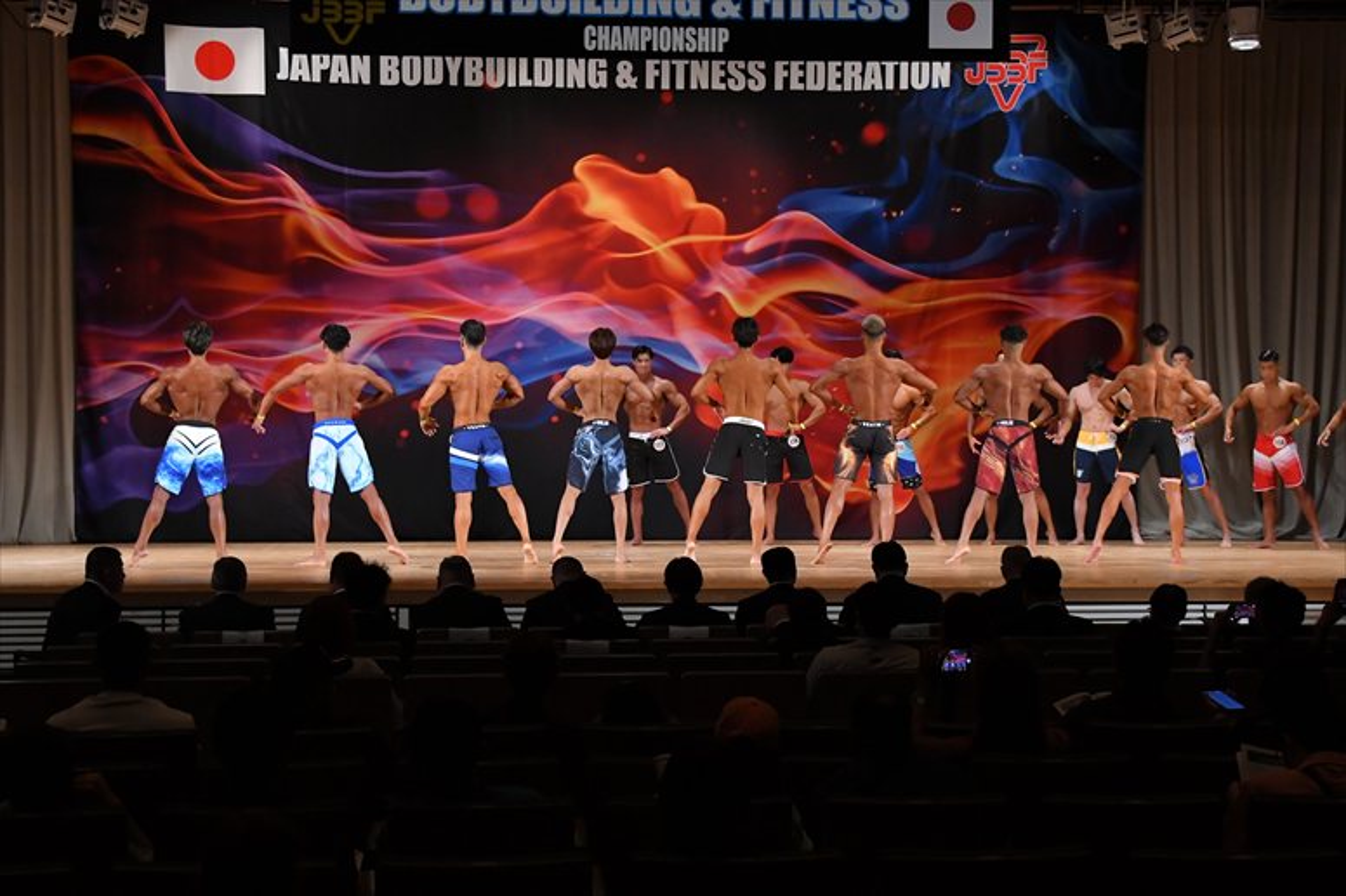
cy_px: 448
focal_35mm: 72
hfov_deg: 28.1
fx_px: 2691
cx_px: 673
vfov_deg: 18.9
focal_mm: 48
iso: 3200
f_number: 5.6
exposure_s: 1/400
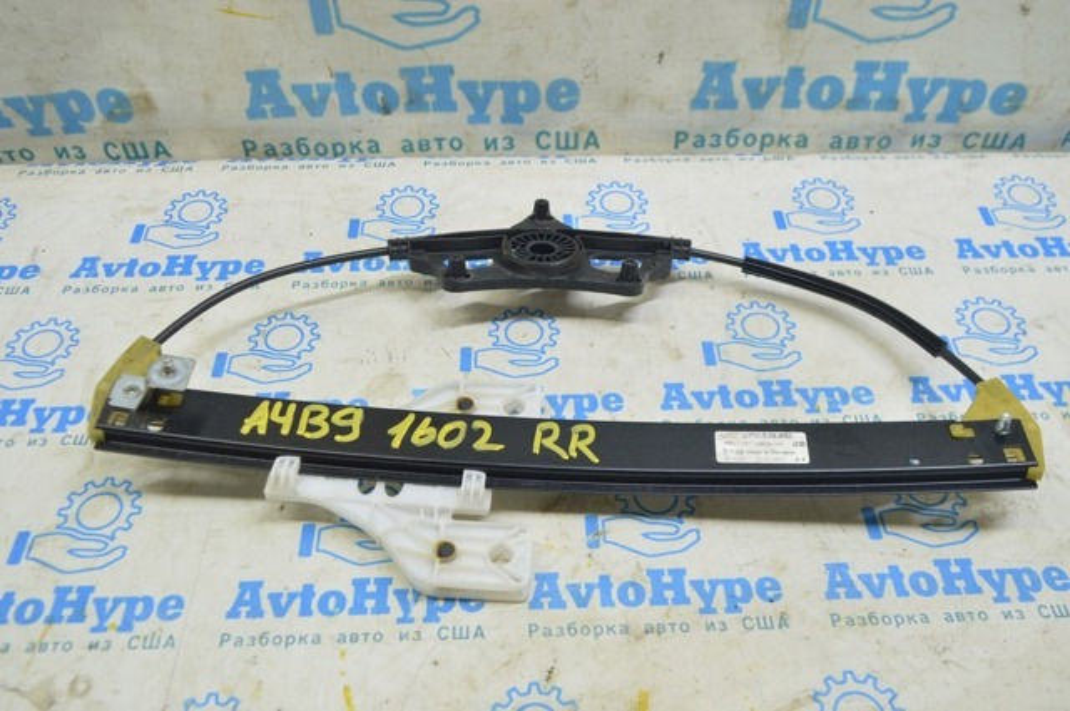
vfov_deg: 39.9
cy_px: 356
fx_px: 980
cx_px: 535
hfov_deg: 57.3
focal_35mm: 33
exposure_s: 1/20
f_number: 5.6
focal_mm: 22
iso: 400
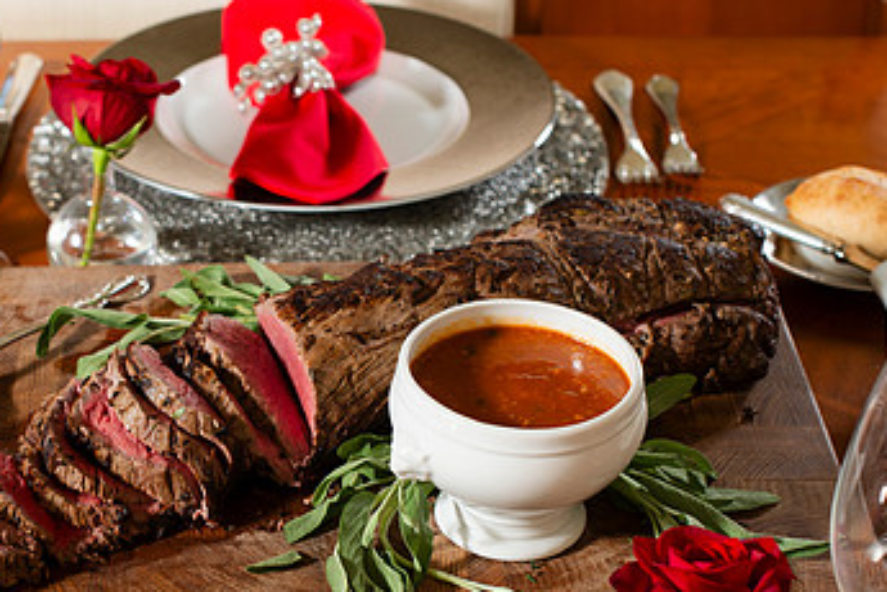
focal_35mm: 84
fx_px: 2070
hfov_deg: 24.0
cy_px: 434
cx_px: 275
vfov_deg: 16.2
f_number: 5.6
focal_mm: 50
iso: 320
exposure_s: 1/100
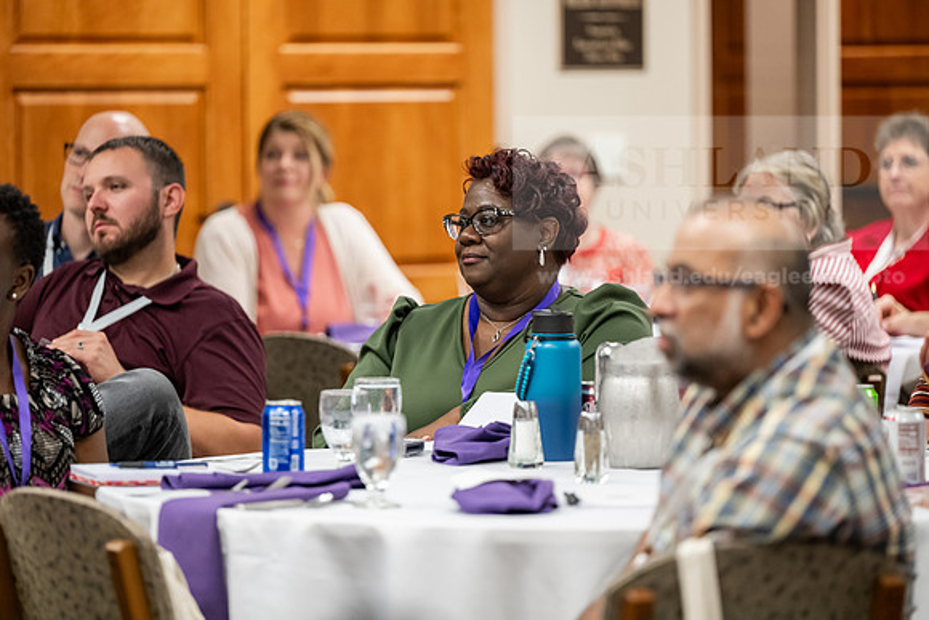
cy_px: 310
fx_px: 4517
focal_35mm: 175
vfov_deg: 7.9
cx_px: 464
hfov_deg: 11.7
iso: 2000
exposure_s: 1/160
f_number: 2.8
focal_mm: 175
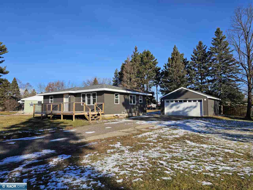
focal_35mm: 23
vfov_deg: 58.9
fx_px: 168
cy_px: 95
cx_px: 126
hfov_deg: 73.9
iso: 10
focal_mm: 6.3
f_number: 1.7
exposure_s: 1/809
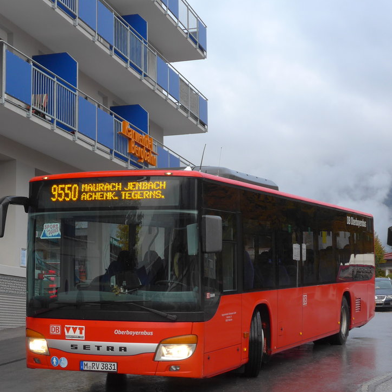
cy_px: 225
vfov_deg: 24.0
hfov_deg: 23.9
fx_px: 922
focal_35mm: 72
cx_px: 143
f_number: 3.2
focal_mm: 10.1
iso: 160
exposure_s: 1/60
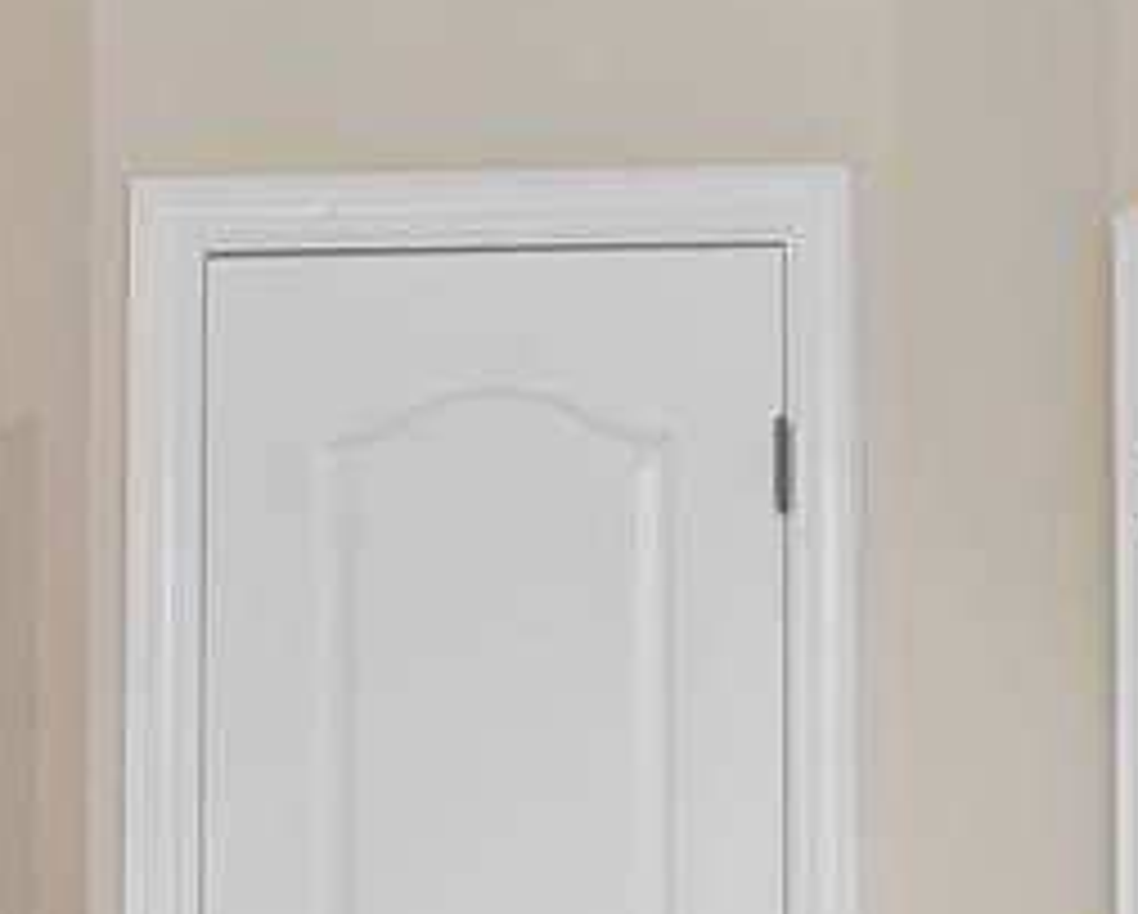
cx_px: 1237
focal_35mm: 89
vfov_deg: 15.8
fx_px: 3001
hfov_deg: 20.5
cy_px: 1396
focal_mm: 12
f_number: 8
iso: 640
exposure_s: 1/5
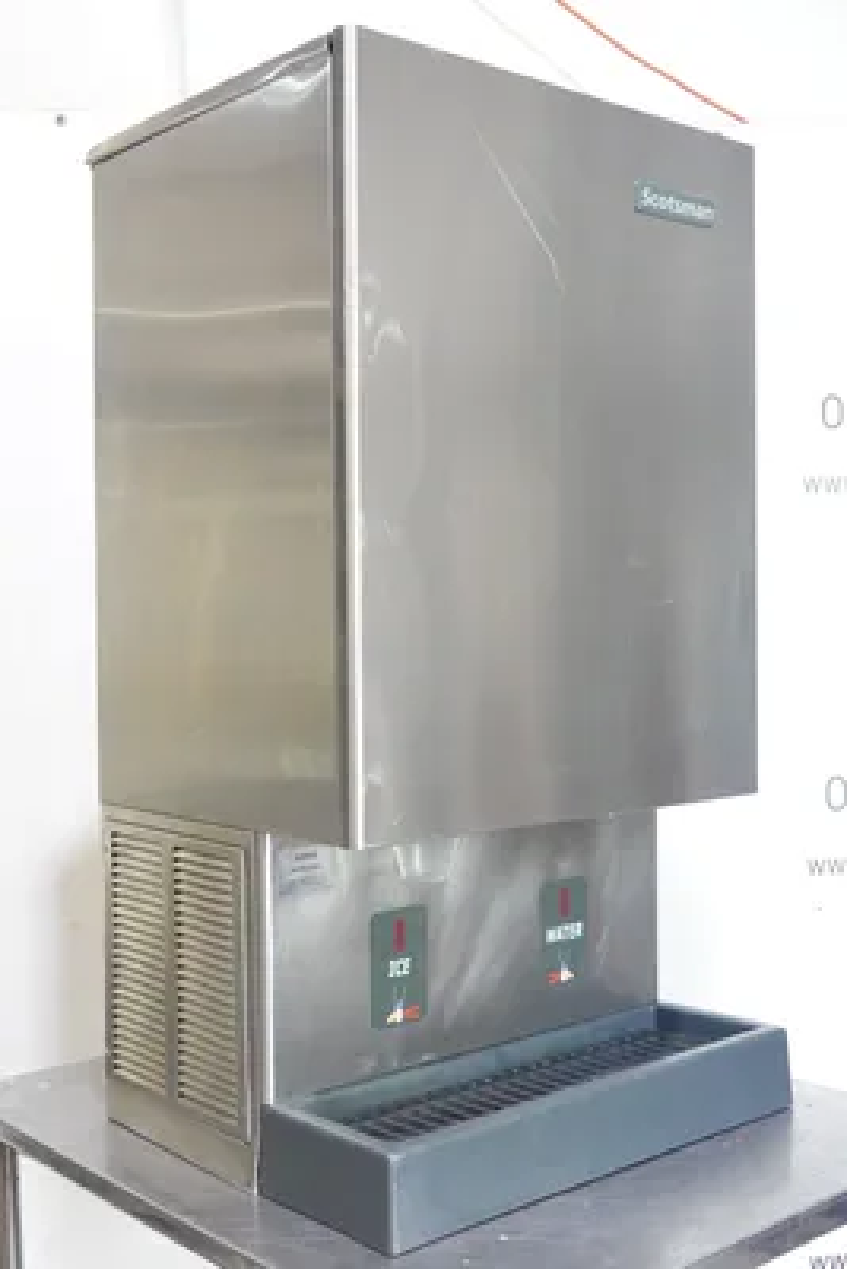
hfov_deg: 31.2
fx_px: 1516
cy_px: 634
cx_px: 424
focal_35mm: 43
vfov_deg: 45.4
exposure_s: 1/50
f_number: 4
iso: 2000
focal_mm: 15.9
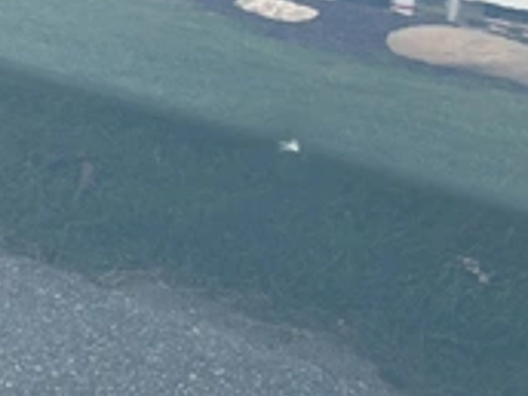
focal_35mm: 65
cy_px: 120
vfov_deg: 22.5
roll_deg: -2.1
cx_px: 310
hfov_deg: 29.8
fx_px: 991
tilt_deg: -37.4
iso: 25
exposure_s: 1/122
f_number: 1.8
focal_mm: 3
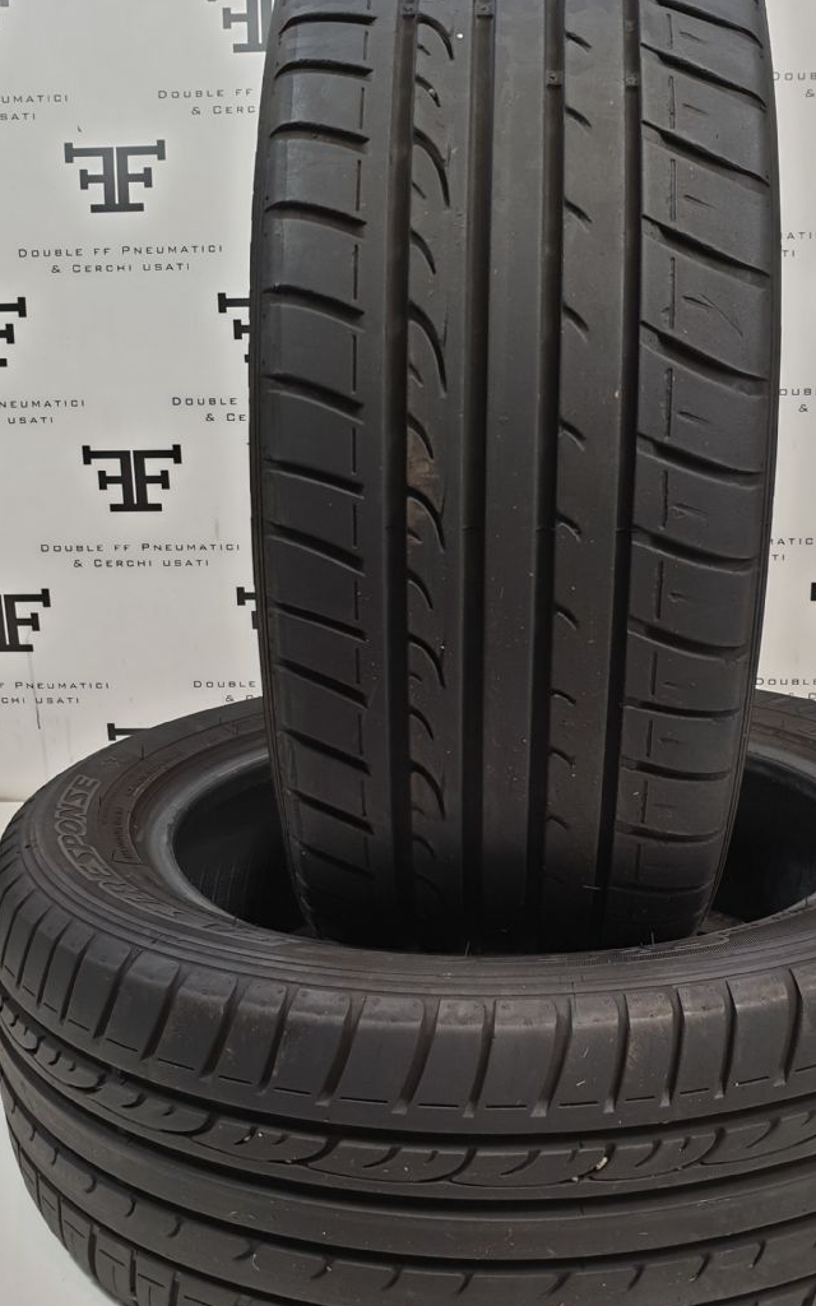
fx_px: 1245
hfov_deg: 36.1
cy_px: 621
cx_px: 494
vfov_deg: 55.3
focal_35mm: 35
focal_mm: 4.3
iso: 125
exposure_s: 1/50
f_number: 2.4
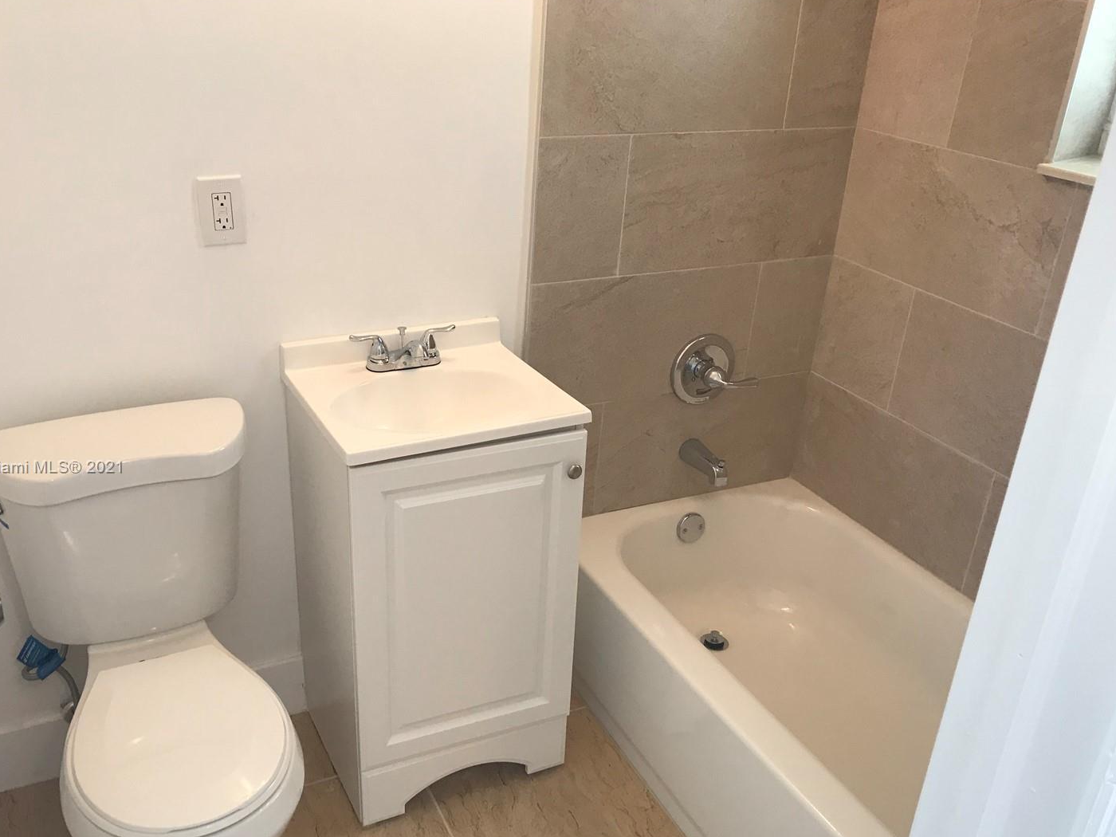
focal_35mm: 32
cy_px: 468
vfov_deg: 44.1
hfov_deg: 56.7
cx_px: 506
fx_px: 1032
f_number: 1.8
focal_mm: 3.99
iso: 25
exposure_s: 1/40
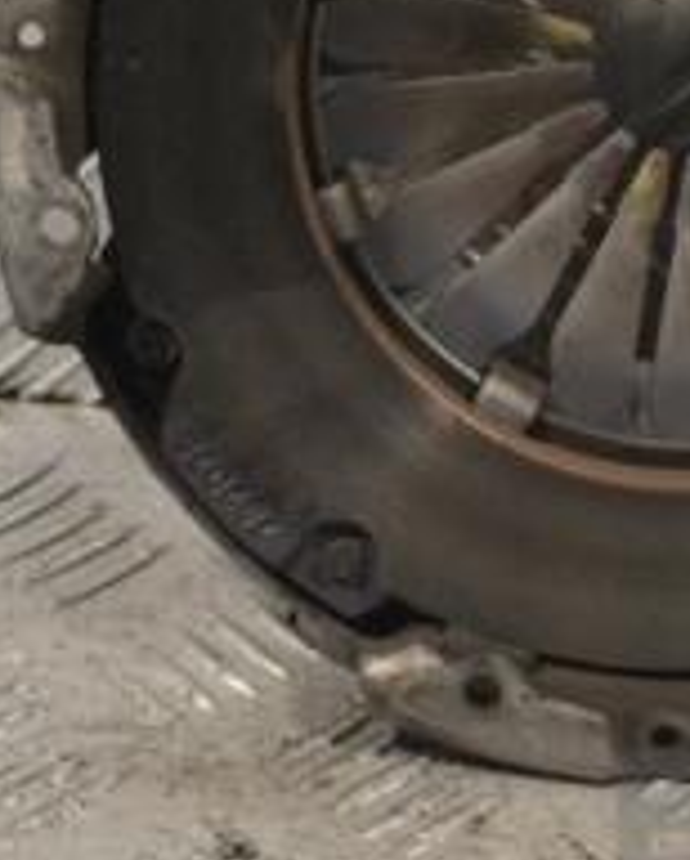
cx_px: 533
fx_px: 6154
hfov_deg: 6.4
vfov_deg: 8.0
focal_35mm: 241
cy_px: 219
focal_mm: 55
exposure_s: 1/320
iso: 3200
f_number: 9
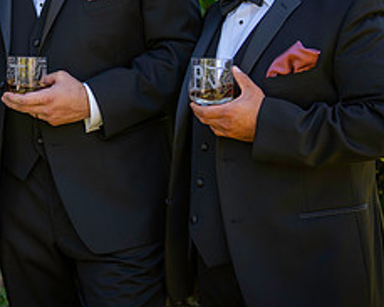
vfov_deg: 16.0
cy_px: 37
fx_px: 1079
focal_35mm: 95
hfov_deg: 19.5
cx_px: -10
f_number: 2.8
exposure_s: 1/125
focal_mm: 40
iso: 100
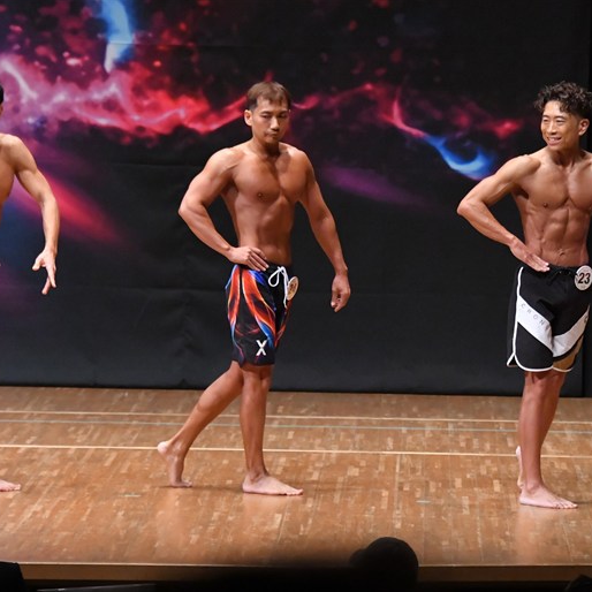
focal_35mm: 278
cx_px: 373
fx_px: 5379
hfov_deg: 6.3
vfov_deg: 6.3
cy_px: 296
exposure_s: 1/400
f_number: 5.6
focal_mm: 145
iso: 8000
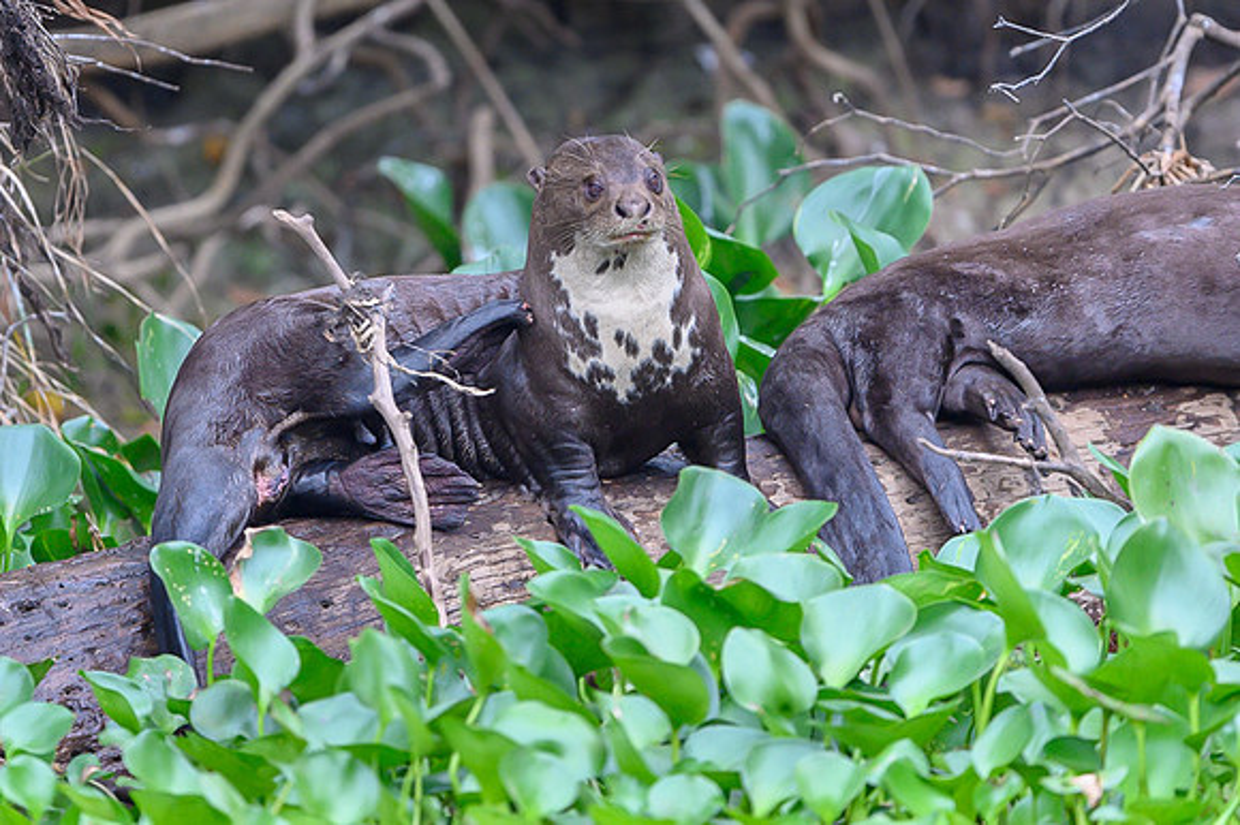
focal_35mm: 797
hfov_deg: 2.6
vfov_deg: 1.7
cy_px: 198
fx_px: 27426
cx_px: 537
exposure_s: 1/1250
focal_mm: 500
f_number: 4
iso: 2000
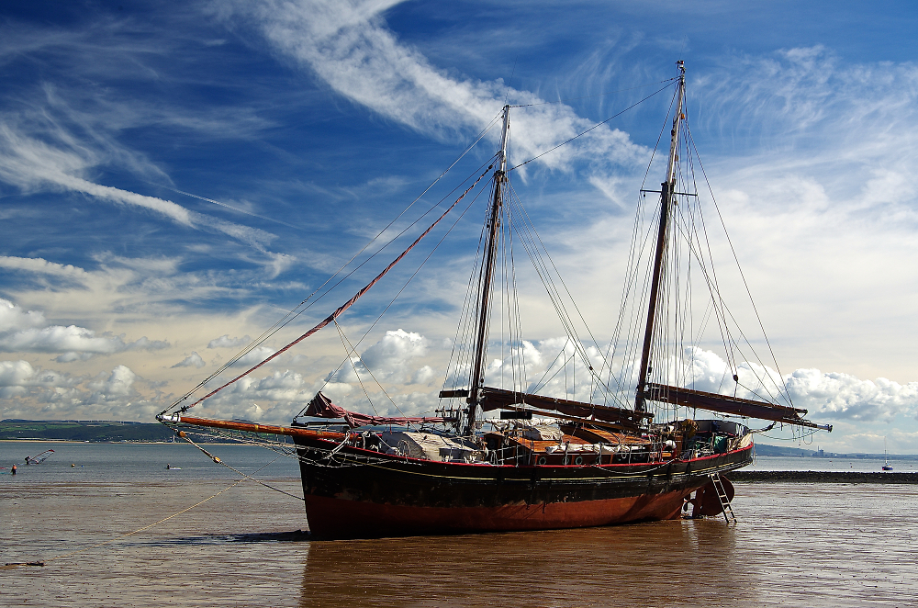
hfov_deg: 42.8
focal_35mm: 46
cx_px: 459
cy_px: 304
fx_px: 1170
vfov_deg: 29.1
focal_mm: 31
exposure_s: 1/200
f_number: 7.1
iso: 100
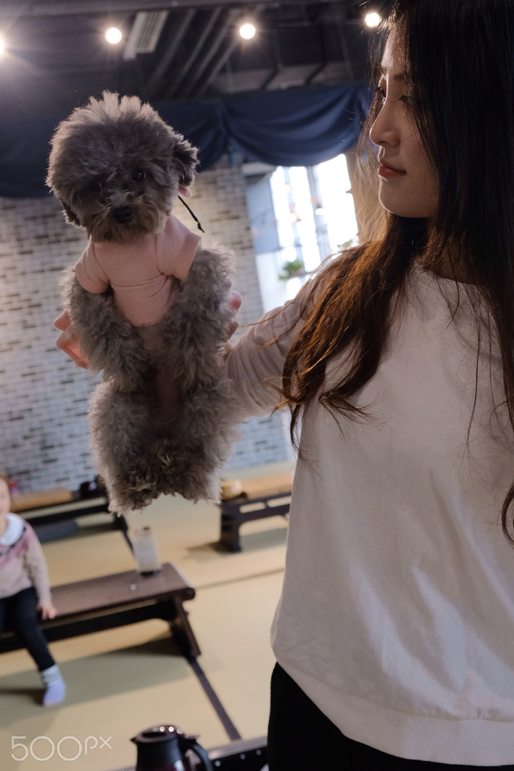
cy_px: 386
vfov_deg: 43.6
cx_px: 266
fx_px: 964
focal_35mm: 45
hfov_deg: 29.9
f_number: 4.5
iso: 2000
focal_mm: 26.5
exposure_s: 1/60
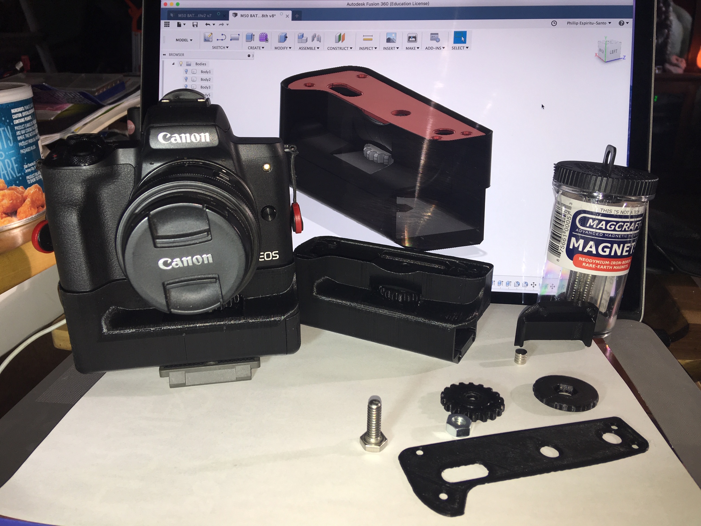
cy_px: 263
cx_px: 350
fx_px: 587
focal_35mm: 29
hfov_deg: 61.7
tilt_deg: -21.1
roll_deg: +1.0
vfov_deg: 48.2
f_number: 2.2
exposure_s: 1/51
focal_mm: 4.15
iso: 25
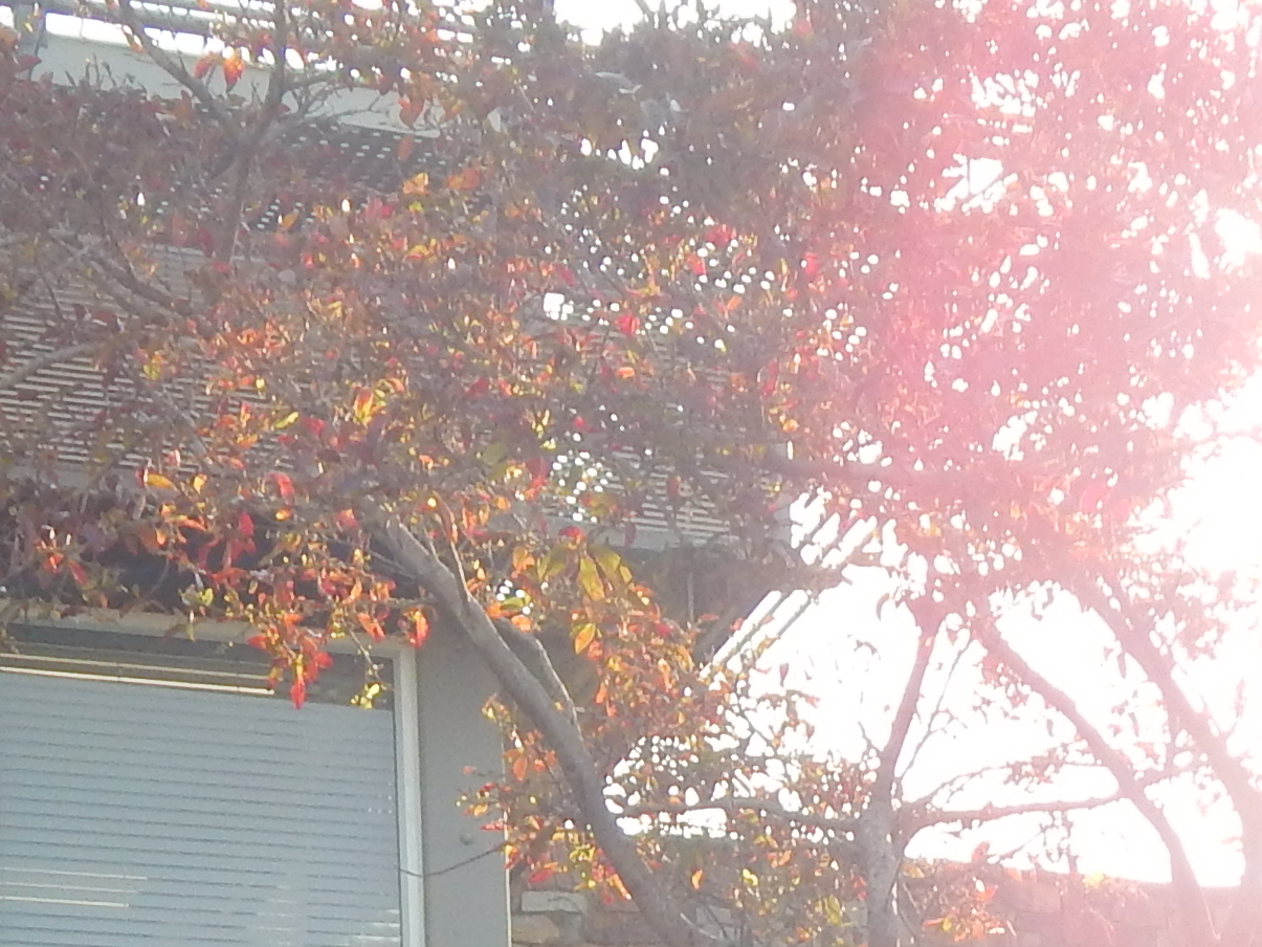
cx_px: 994
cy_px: 1715
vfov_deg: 10.7
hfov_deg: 15.1
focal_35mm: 130
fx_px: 4740
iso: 125
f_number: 3.3
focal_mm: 6.1
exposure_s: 1/320
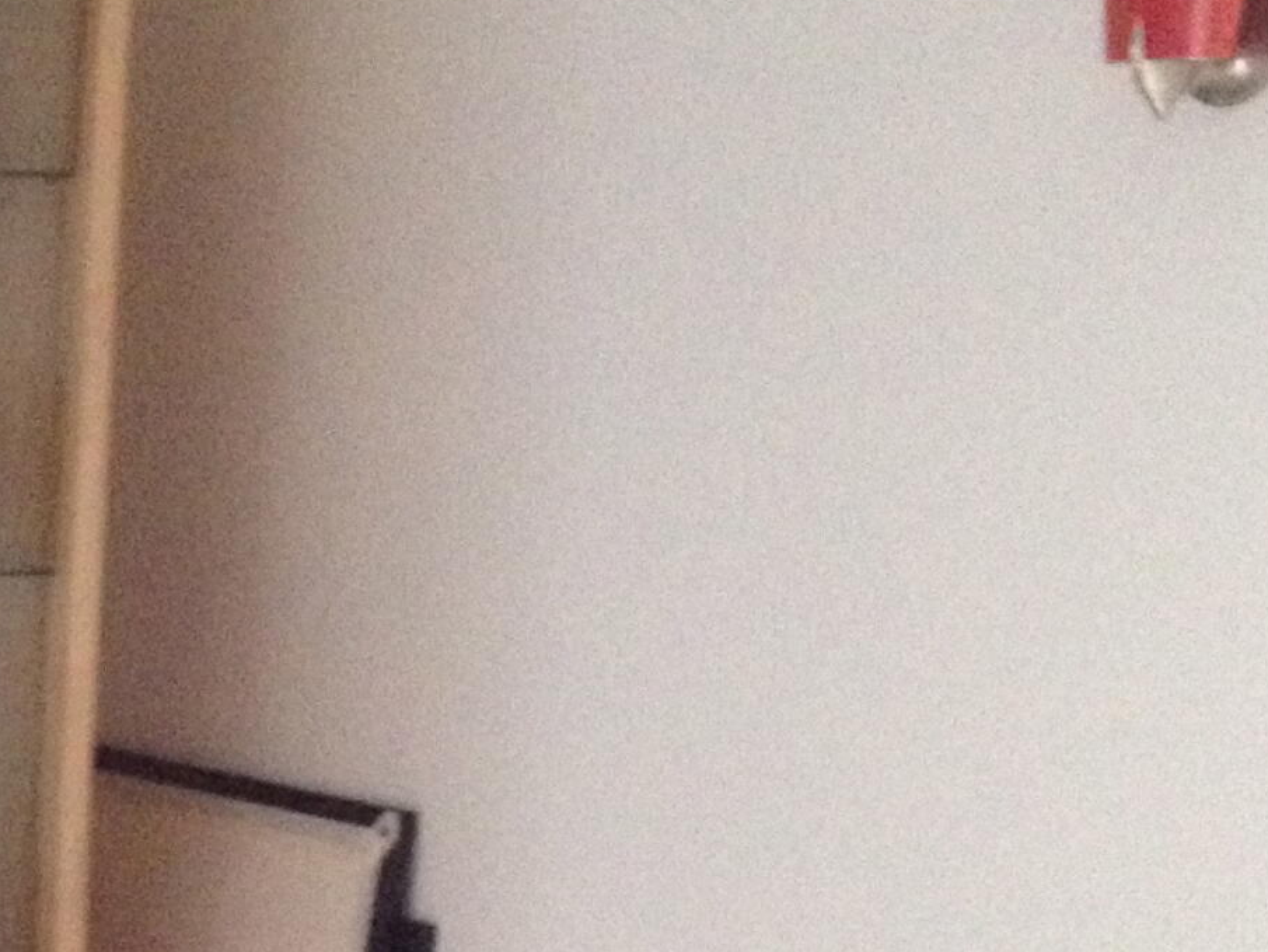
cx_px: -534
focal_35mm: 116
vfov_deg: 12.7
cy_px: 782
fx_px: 4250
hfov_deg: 15.8
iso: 400
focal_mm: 4.28
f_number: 2.4
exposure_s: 1/17
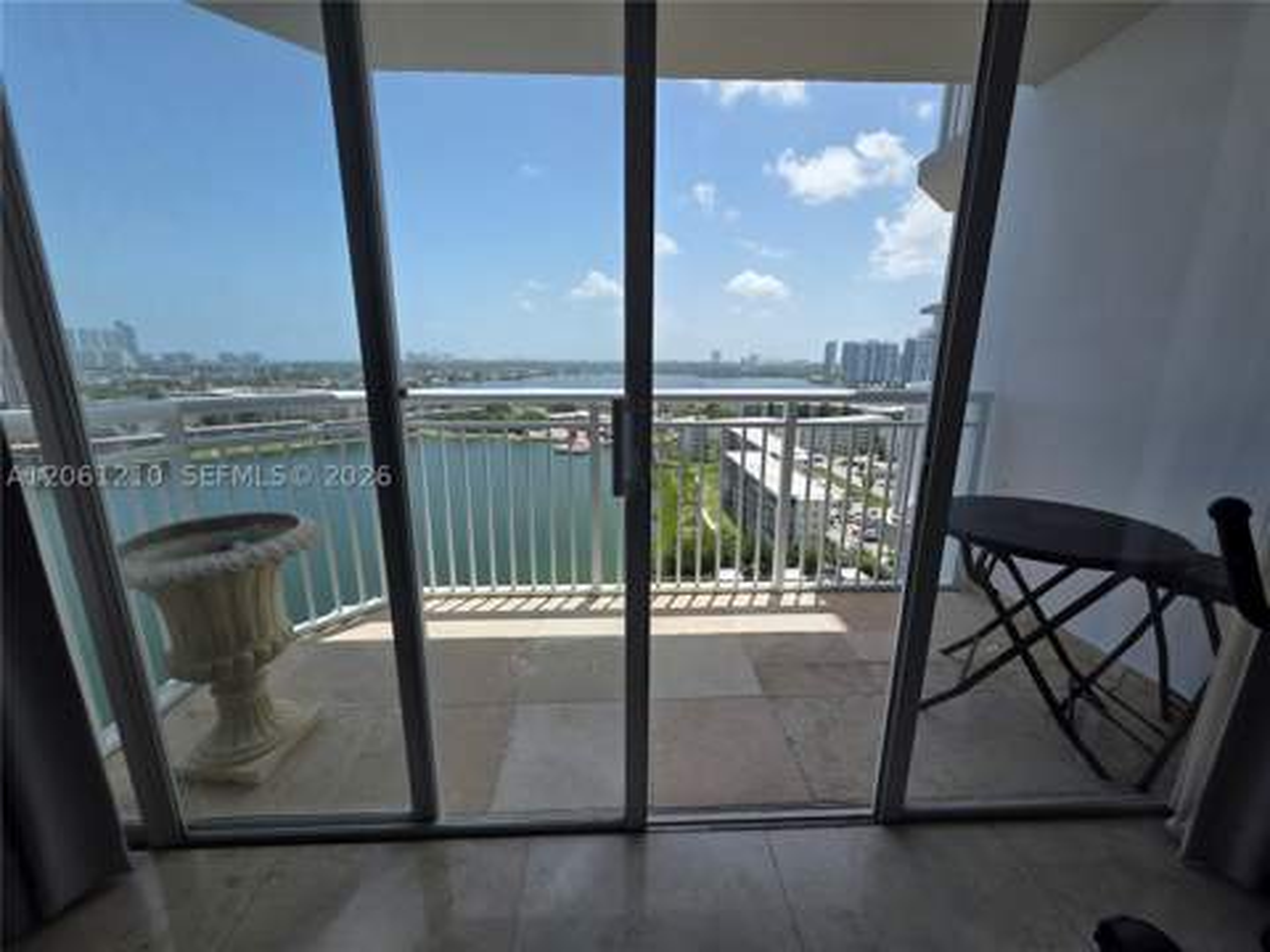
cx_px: 635
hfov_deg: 106.2
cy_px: 476
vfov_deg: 89.9
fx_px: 477
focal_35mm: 13
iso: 40
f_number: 1.9
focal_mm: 2.2
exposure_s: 1/2111
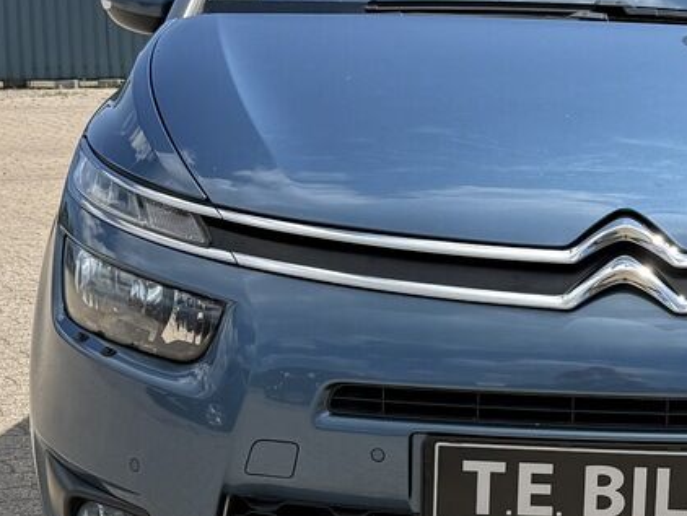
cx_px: 729
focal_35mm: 97
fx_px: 1926
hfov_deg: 19.5
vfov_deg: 15.2
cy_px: 358
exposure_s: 1/3425
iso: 80
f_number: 1.78
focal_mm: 6.76
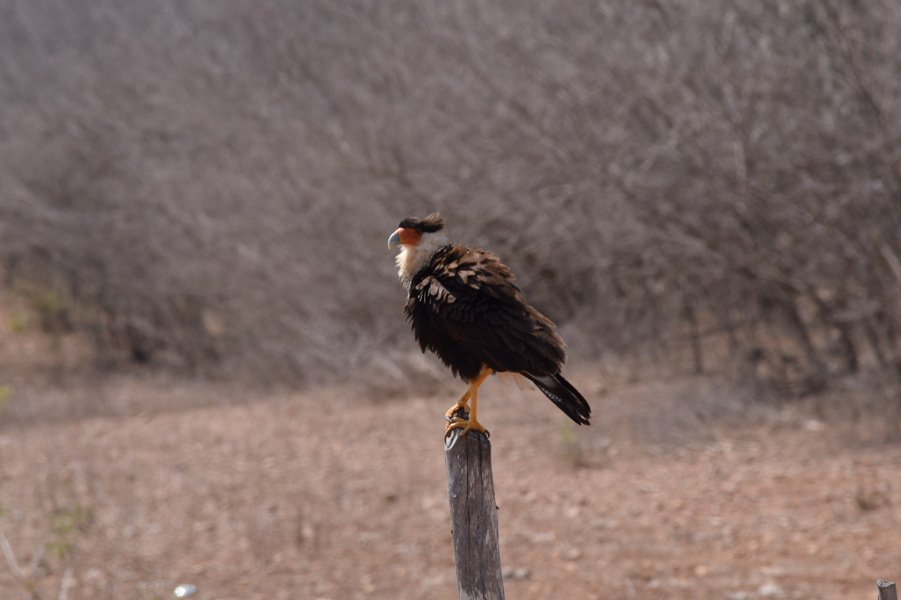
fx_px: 7507
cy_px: 300
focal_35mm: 300
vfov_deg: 4.6
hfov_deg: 6.9
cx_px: 450
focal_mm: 200
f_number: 9
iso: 100
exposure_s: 1/200
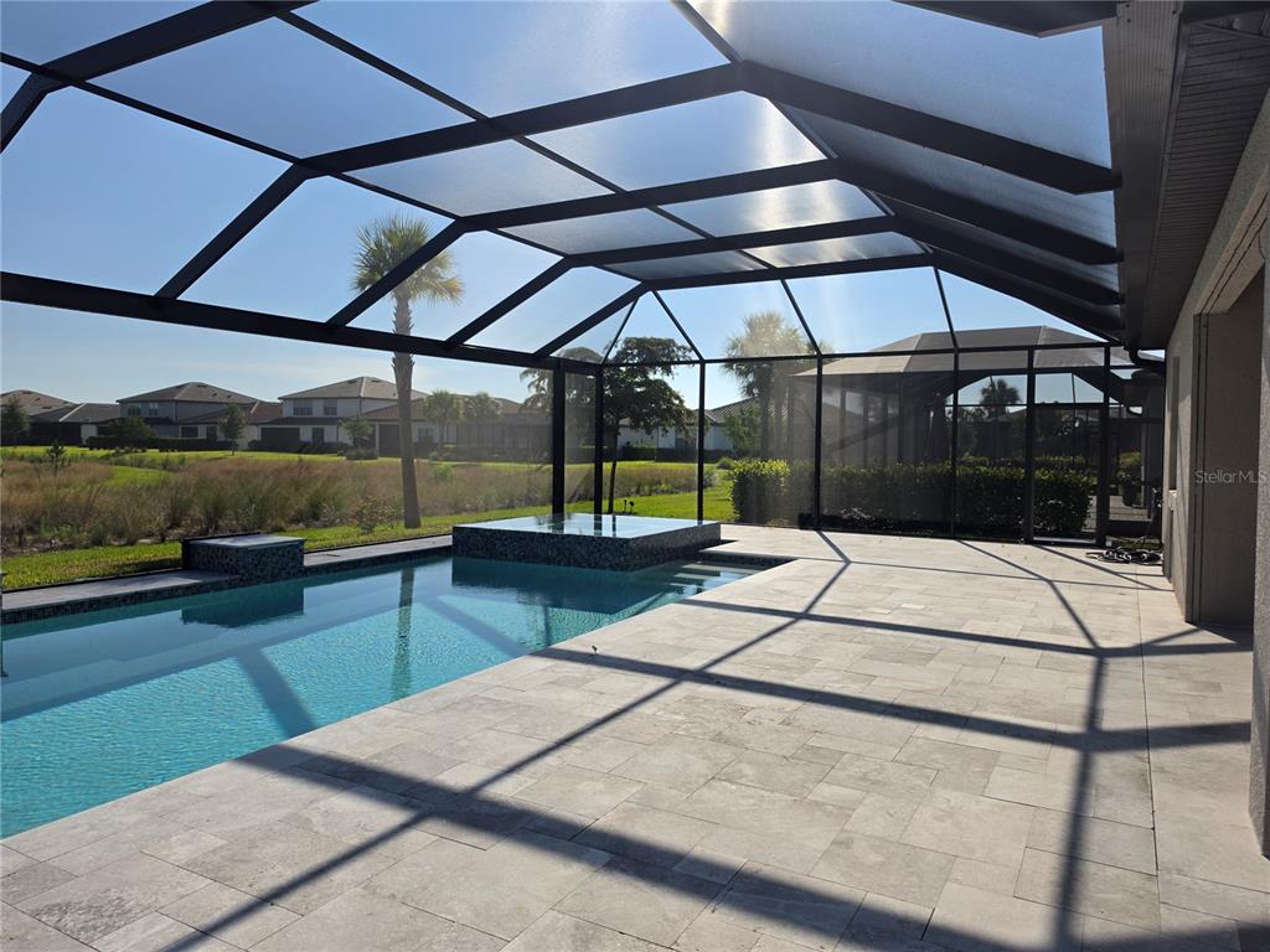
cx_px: 635
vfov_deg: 58.9
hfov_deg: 73.9
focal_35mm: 23
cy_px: 476
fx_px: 844
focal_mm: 6.5
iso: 64
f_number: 1.4
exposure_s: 1/7058
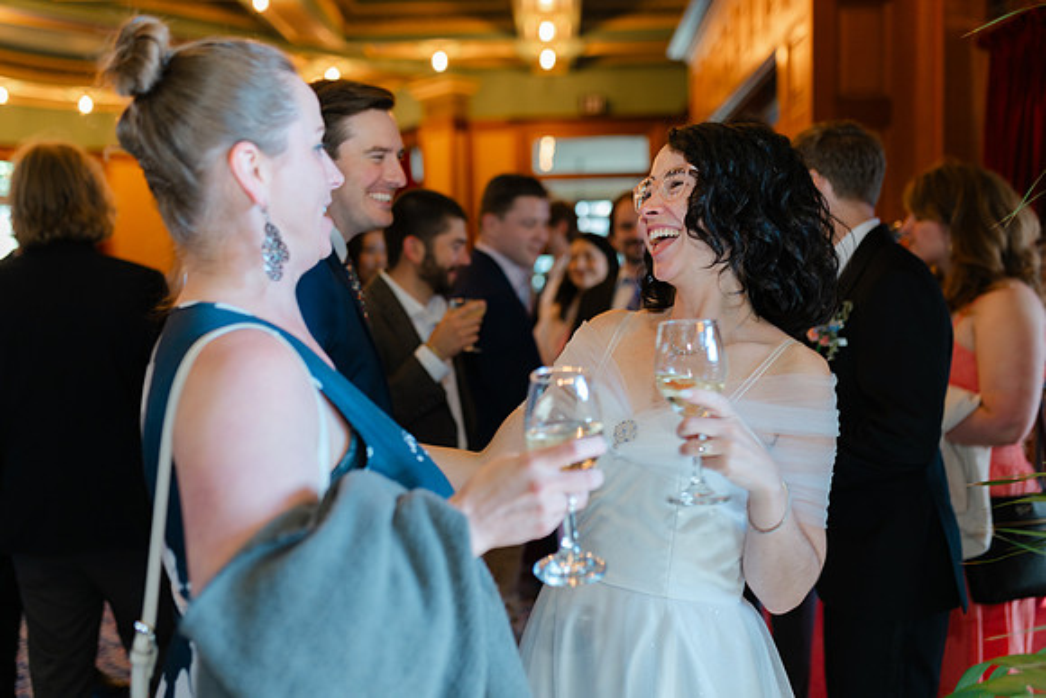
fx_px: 1017
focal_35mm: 35
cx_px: 523
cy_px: 349
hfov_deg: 54.4
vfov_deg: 37.9
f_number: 2
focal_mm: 35
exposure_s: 1/100
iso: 250
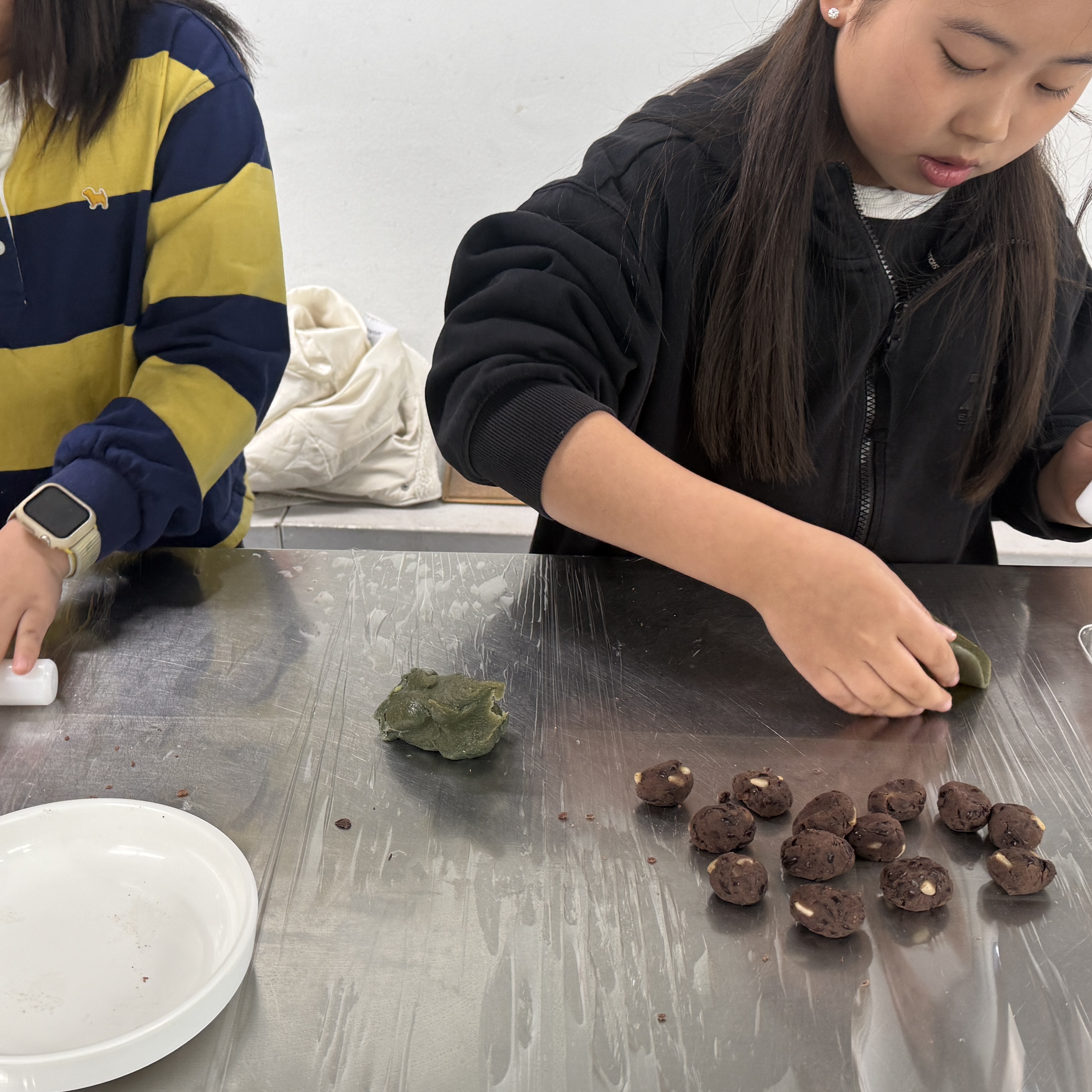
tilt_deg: -24.5
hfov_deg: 41.4
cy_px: 469
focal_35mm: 40
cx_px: 372
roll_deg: +0.1
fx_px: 1428
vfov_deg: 41.8
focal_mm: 6.76
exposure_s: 1/60
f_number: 1.78
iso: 125
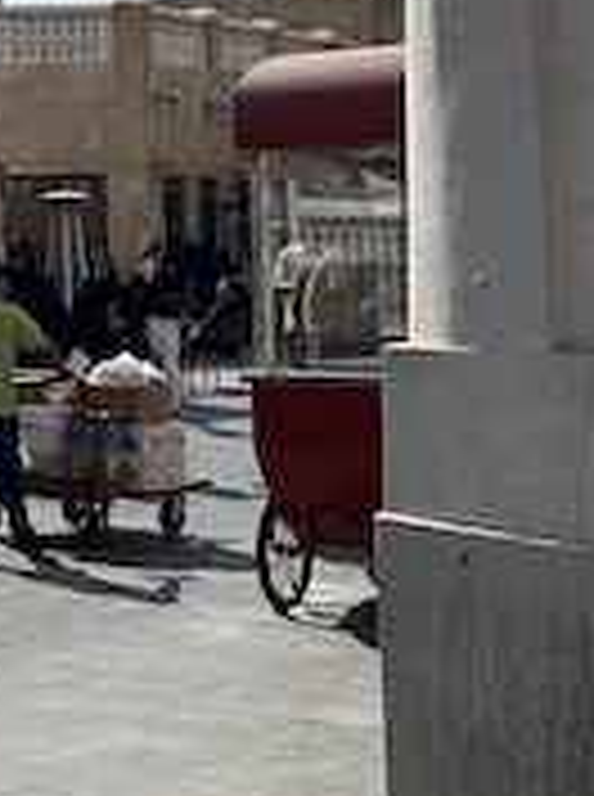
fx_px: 1998
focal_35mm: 87
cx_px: -360
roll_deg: +0.5
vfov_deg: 22.2
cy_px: 144
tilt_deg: +3.6
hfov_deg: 15.3
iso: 80
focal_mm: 6.86
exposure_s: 1/13699
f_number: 1.78
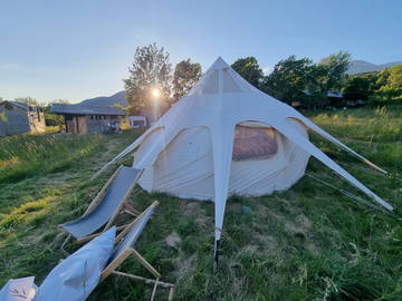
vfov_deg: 89.9
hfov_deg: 106.2
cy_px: 150
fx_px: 151
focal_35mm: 13
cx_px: 201
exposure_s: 1/662
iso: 50
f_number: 2.2
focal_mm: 2.2
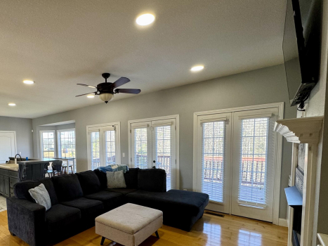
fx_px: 189
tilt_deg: -4.4
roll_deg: +1.3
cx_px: 99
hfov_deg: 78.0
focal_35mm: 20
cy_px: 158
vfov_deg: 64.7
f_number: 2.2
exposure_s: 1/120
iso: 125
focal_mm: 2.22
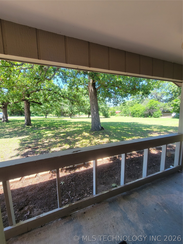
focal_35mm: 13
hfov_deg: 89.9
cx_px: 92
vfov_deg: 106.2
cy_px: 122
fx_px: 92
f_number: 2.2
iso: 50
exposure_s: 1/142
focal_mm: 2.2
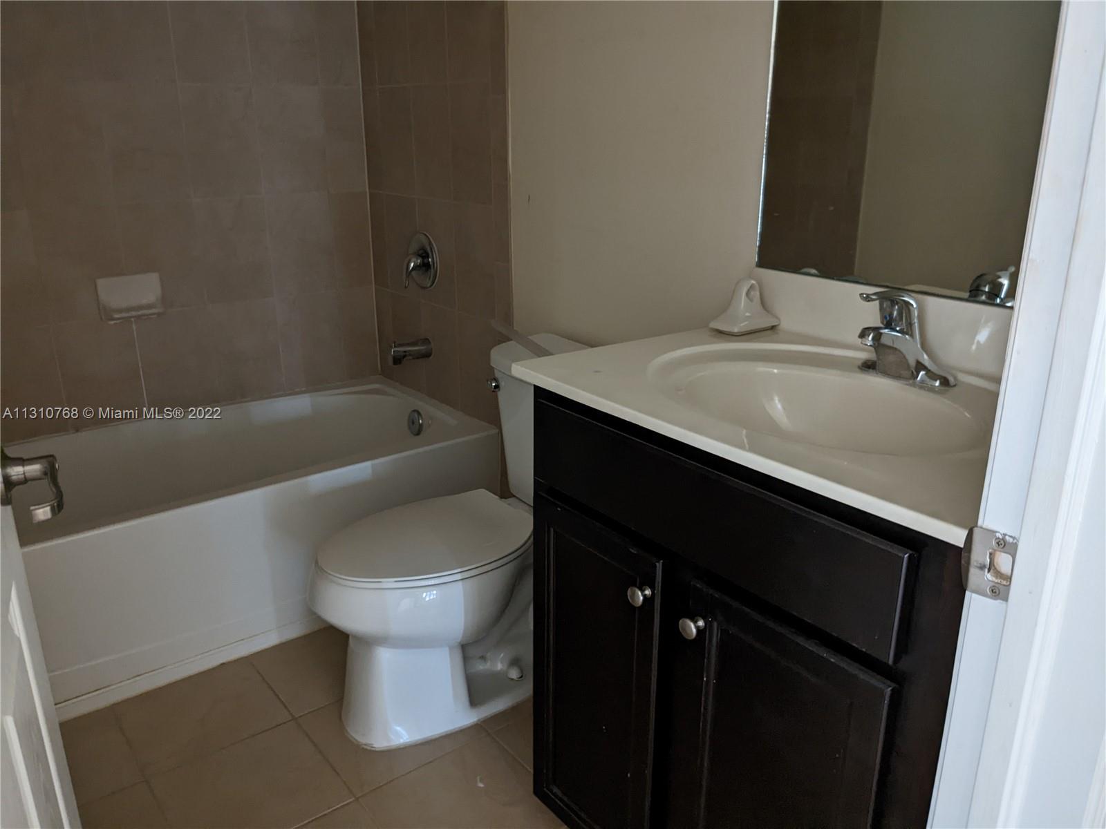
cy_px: 414
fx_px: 863
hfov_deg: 65.3
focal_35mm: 27
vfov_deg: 51.4
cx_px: 553
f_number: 1.73
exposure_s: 1/16.7
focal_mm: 4.38
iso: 837
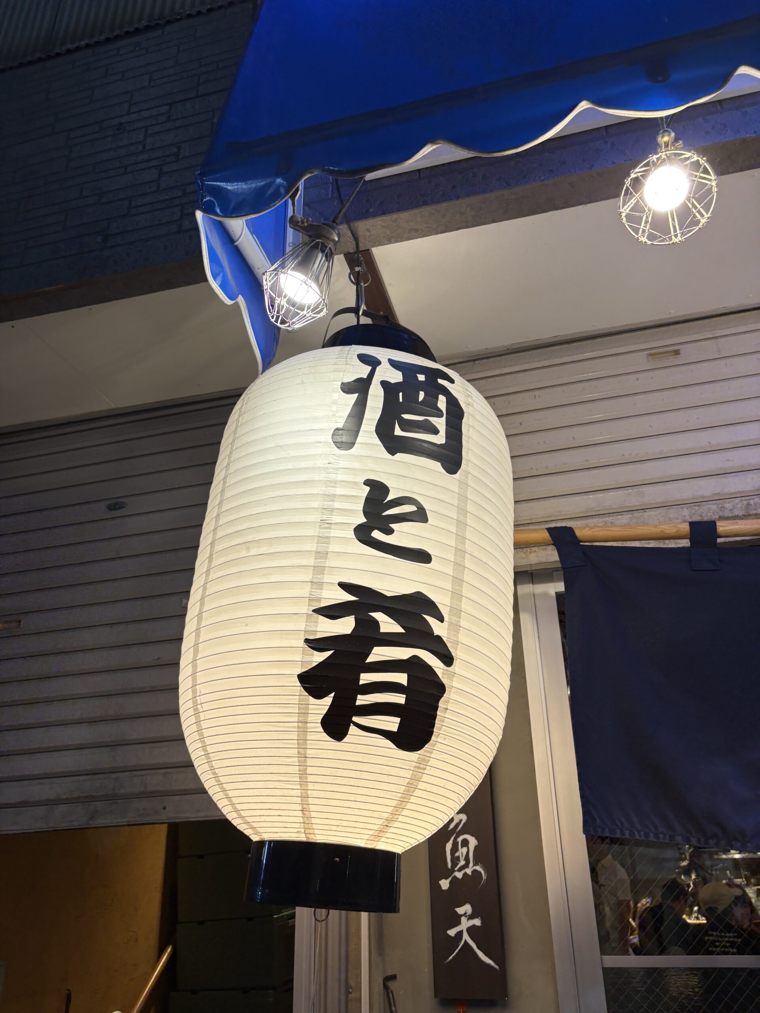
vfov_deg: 67.3
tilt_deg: +21.7
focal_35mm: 26
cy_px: 506
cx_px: 380
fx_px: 761
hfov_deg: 53.1
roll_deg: +0.8
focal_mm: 5.96
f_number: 1.6
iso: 50
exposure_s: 1/100
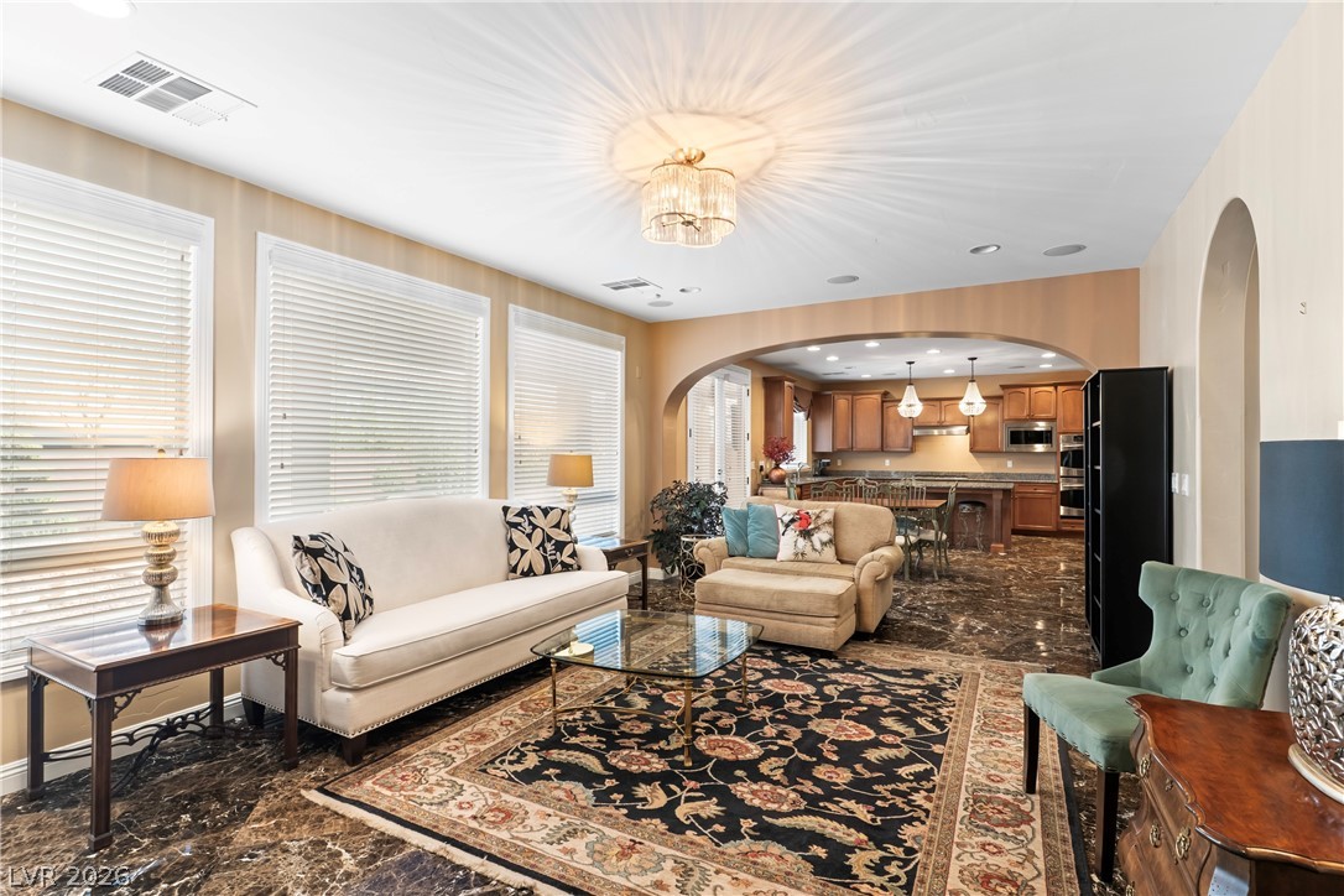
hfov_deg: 93.3
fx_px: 635
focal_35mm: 17
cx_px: 672
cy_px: 448
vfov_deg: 70.4
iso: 500
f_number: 8
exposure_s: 1/10
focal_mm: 17
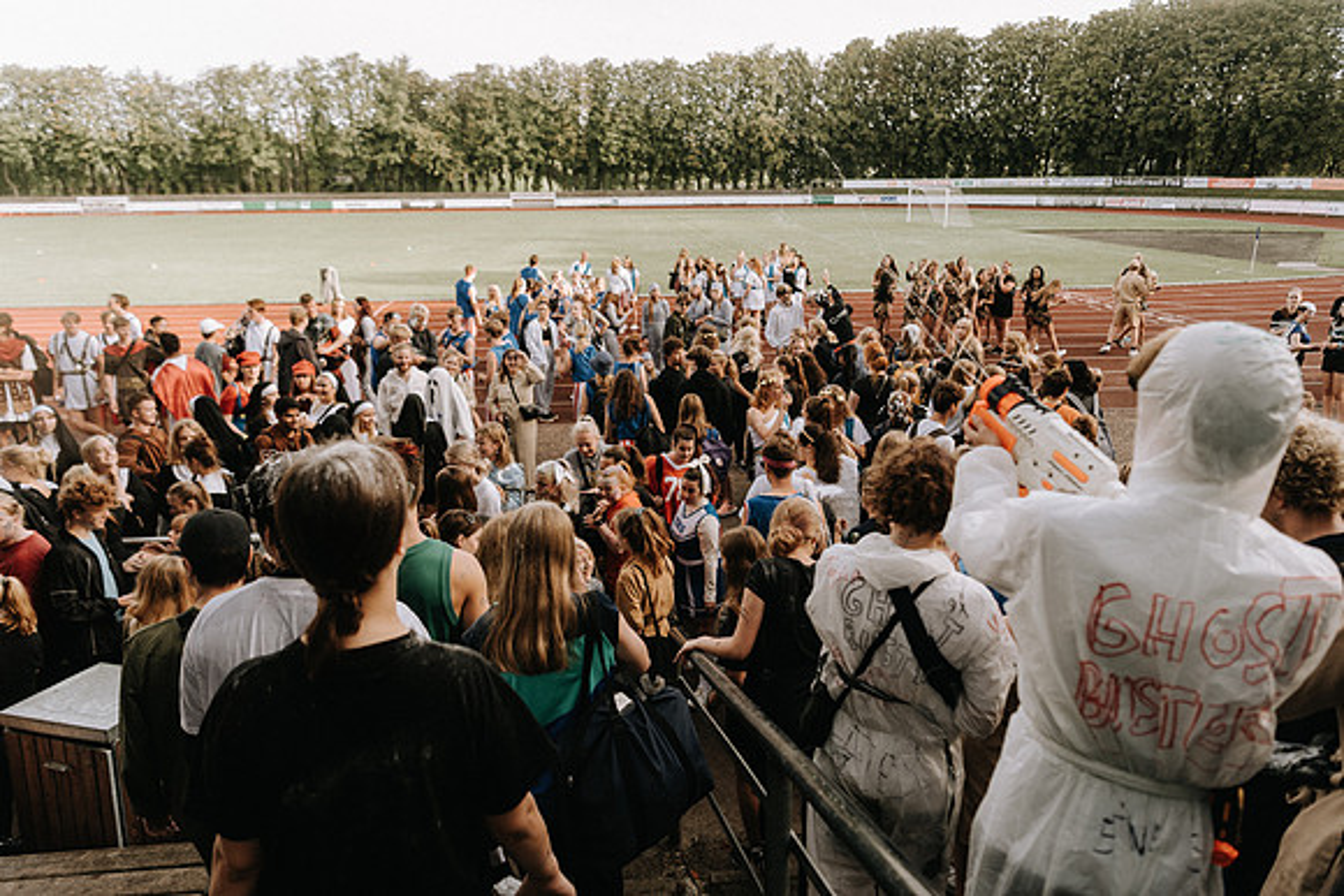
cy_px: 448
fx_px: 896
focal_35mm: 24
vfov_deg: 53.2
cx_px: 672
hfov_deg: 73.7
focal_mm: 24
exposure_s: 1/400
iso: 160
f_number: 2.8
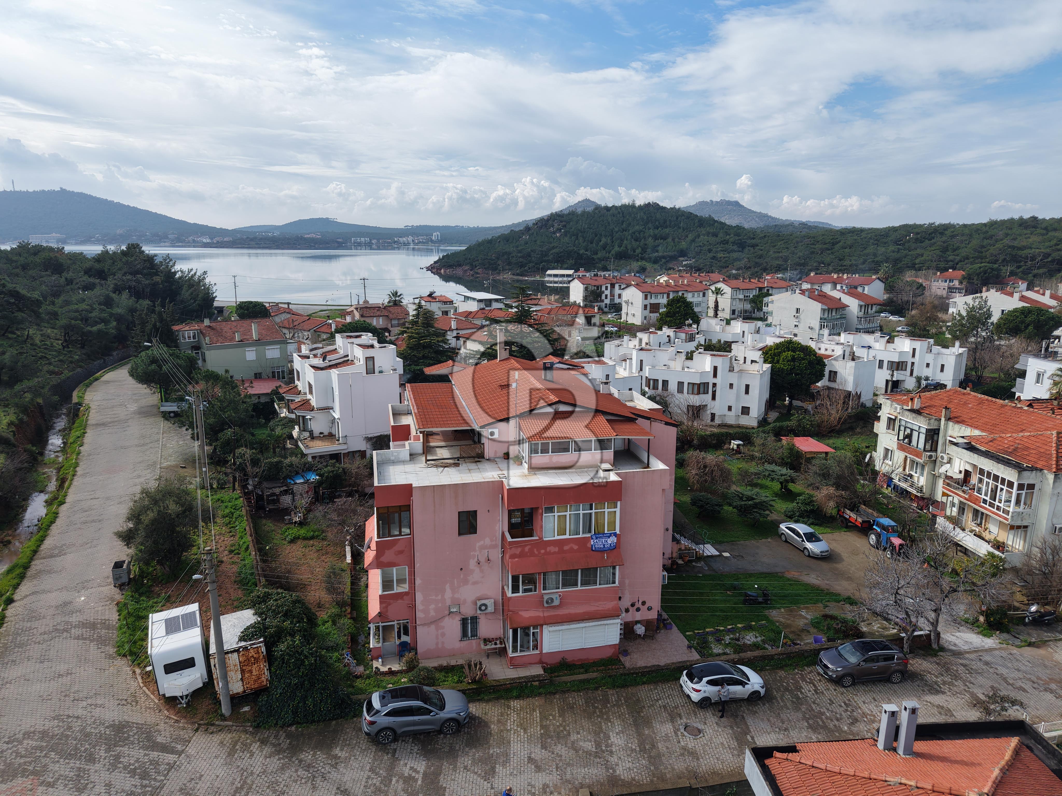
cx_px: 531
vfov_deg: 56.8
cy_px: 398
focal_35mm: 24
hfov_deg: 71.6
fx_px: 736
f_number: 1.8
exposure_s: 1/5000
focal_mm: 8.67
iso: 230
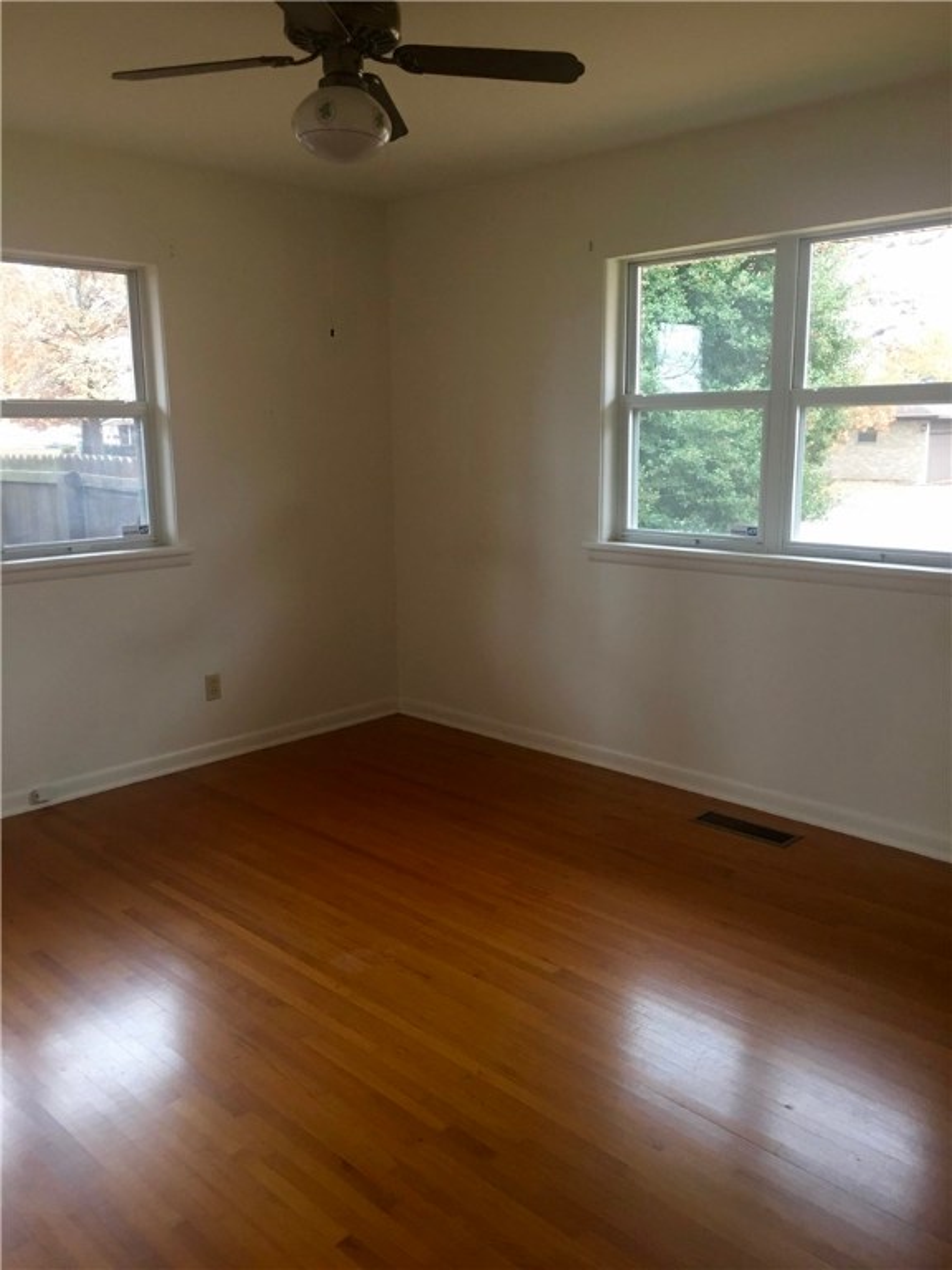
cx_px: 476
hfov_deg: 48.2
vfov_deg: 61.7
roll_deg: +1.3
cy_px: 635
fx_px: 1063
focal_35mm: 29
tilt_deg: -10.1
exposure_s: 1/17
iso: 80
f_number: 2.2
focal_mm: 4.15
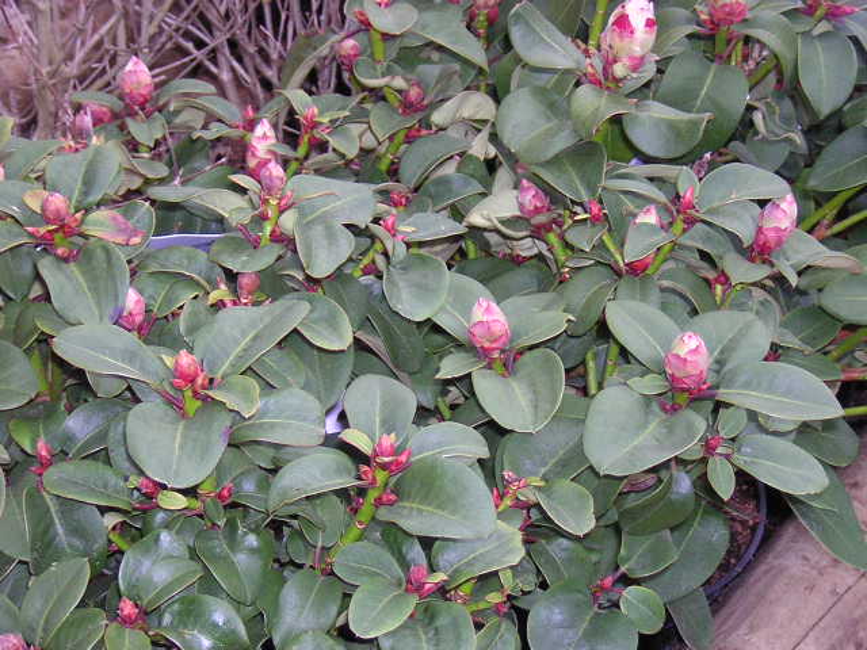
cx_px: 434
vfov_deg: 15.2
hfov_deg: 20.2
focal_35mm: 97
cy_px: 325
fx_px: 2429
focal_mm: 12.6
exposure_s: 1/60.1
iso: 280
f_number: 4.4
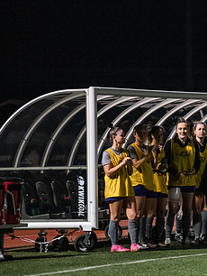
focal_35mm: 364
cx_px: 214
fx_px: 2898
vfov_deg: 5.4
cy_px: 159
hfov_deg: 4.1
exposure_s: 1/1000
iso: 8000
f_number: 2.8
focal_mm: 200
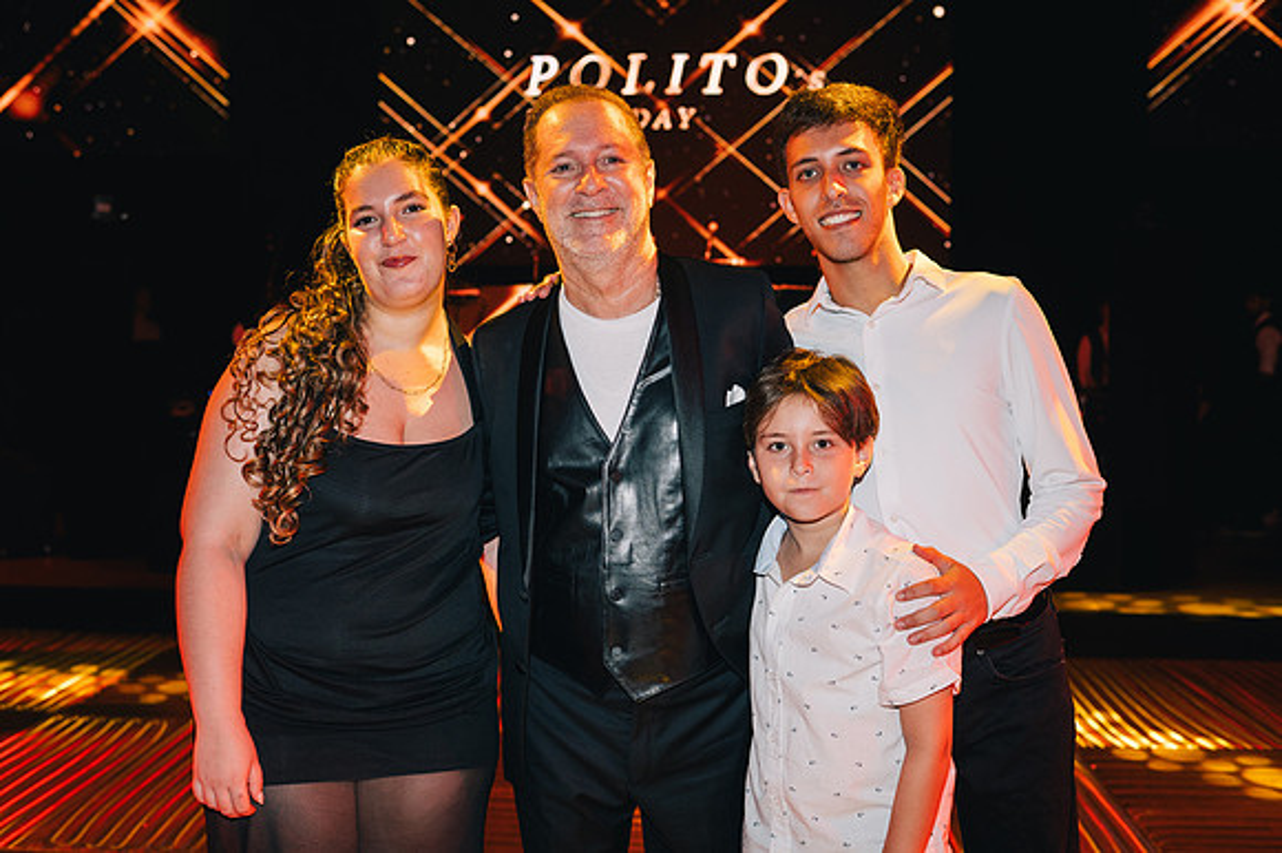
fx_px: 1286
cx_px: 629
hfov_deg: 53.0
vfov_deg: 36.7
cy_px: 427
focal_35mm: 36
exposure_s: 1/200
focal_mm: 35
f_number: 3.5
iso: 800
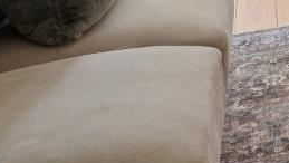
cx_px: 634
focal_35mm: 91
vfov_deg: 10.3
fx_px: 698
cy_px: -299
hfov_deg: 16.0
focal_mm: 15
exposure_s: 1/13
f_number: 8
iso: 250
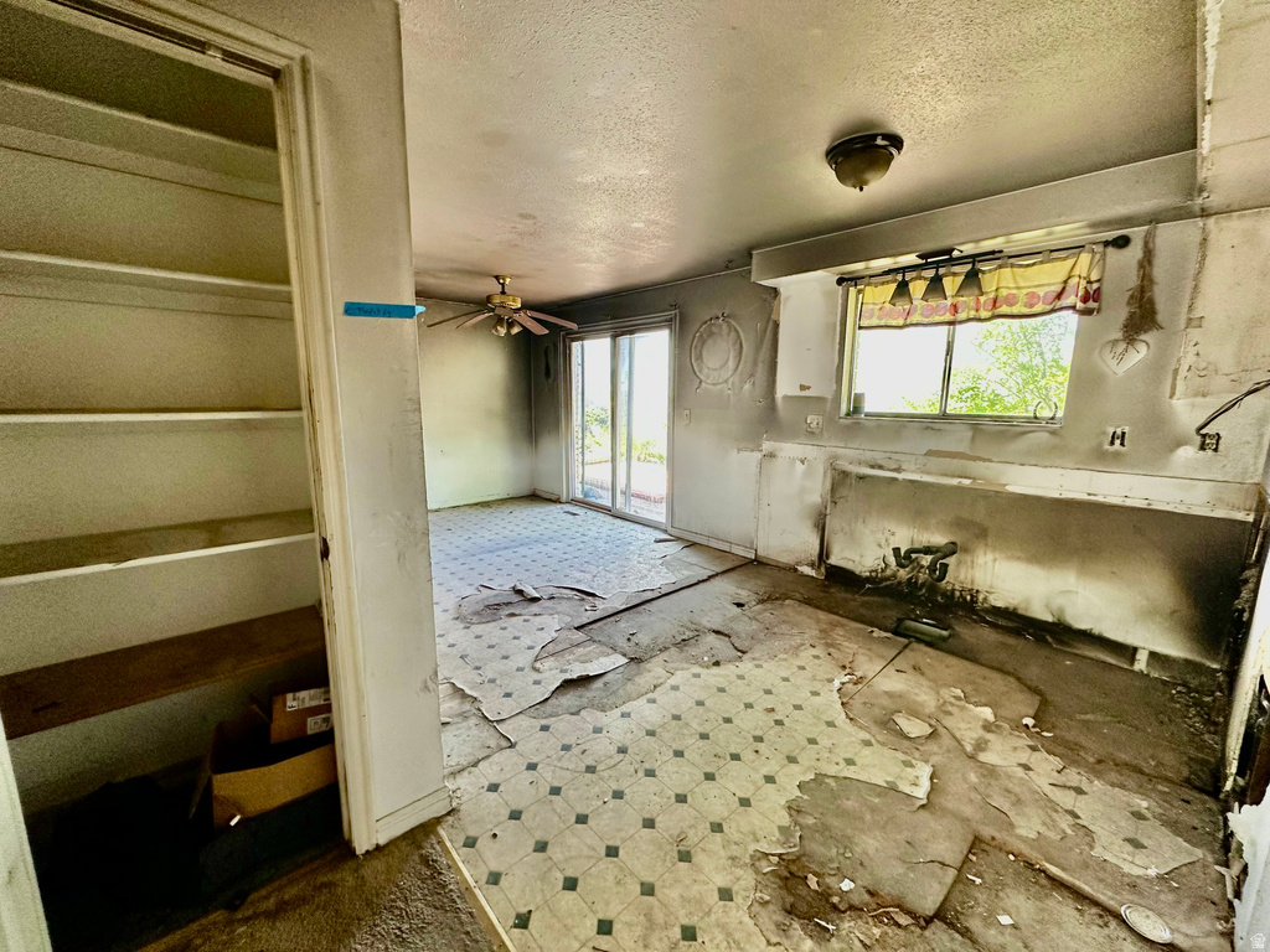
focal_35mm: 14
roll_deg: -1.0
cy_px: 476
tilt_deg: -9.5
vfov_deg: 85.7
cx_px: 635
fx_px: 514
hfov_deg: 102.1
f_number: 2.2
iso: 200
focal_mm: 2.22
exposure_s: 1/99
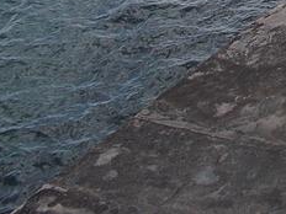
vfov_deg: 13.5
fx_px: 826
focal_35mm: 100
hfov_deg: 18.3
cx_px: 375
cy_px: -154
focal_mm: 4.1
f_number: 3.3
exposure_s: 1/640
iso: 80
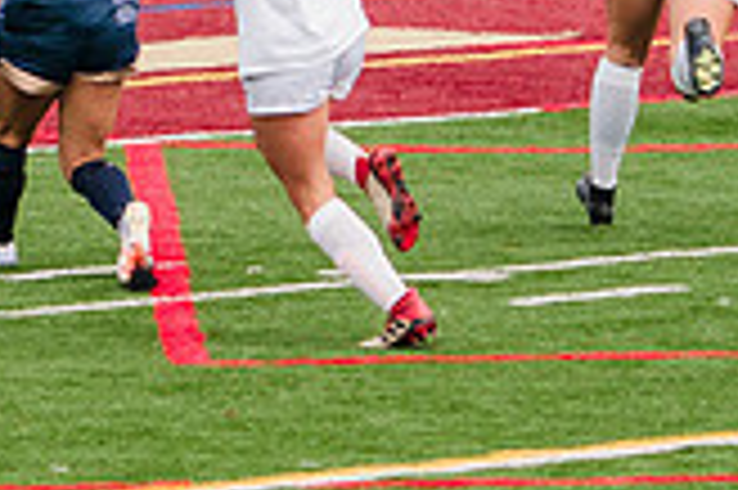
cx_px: -392
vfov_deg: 1.2
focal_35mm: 1152
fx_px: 23592
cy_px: -197
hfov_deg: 1.8
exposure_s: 1/1600
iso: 500
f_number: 5.6
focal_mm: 200
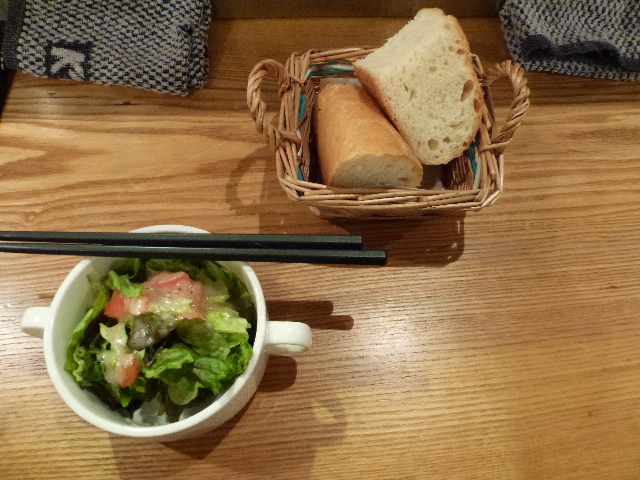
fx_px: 444
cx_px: 320
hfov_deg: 71.6
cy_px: 240
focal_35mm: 24
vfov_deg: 56.8
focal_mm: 4.3
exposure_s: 1/8
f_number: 3.3
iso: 400
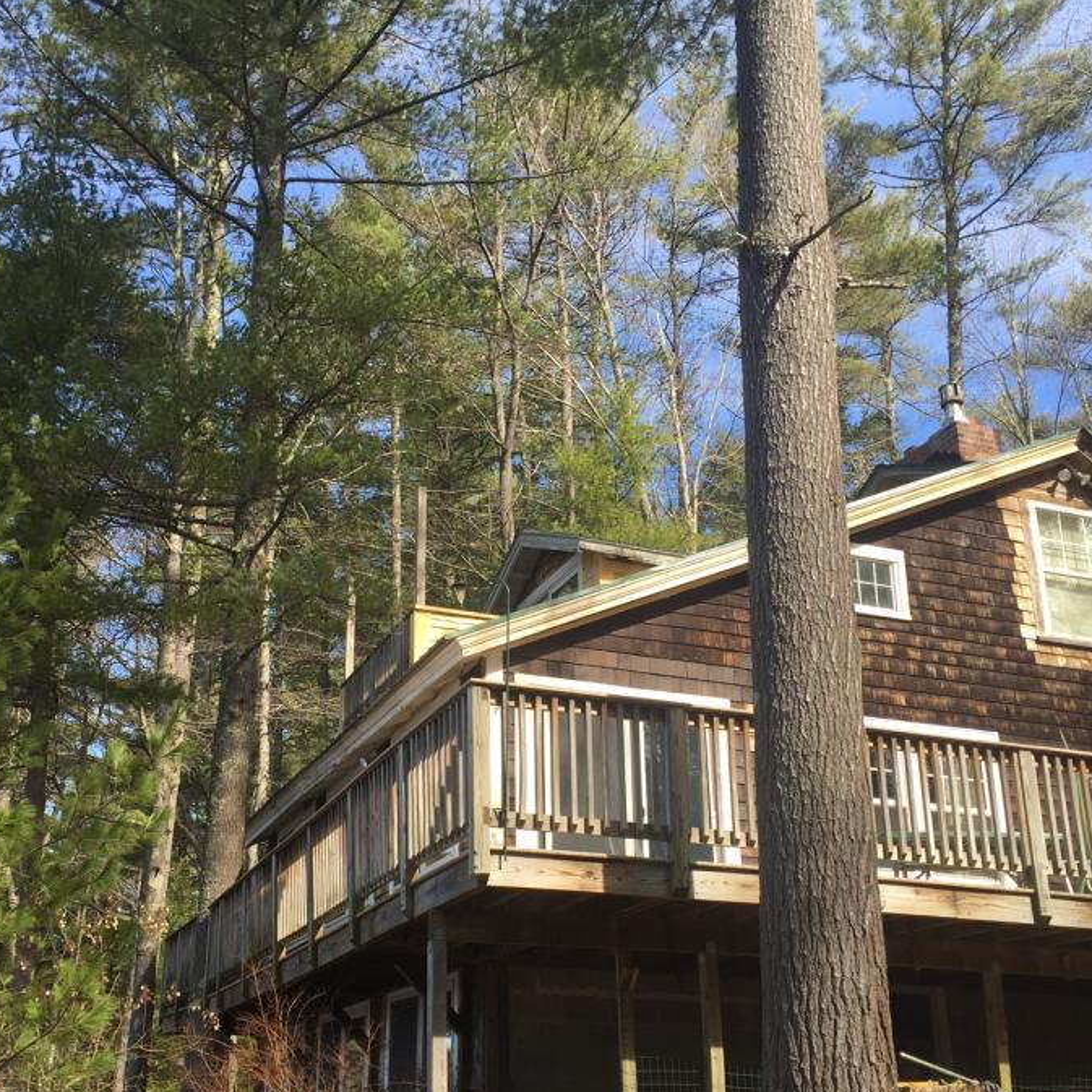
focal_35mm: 39
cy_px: 620
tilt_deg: +21.0
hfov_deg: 42.8
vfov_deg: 42.7
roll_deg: +0.0
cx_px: 498
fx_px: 1392
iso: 32
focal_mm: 4.15
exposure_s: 1/488
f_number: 2.2
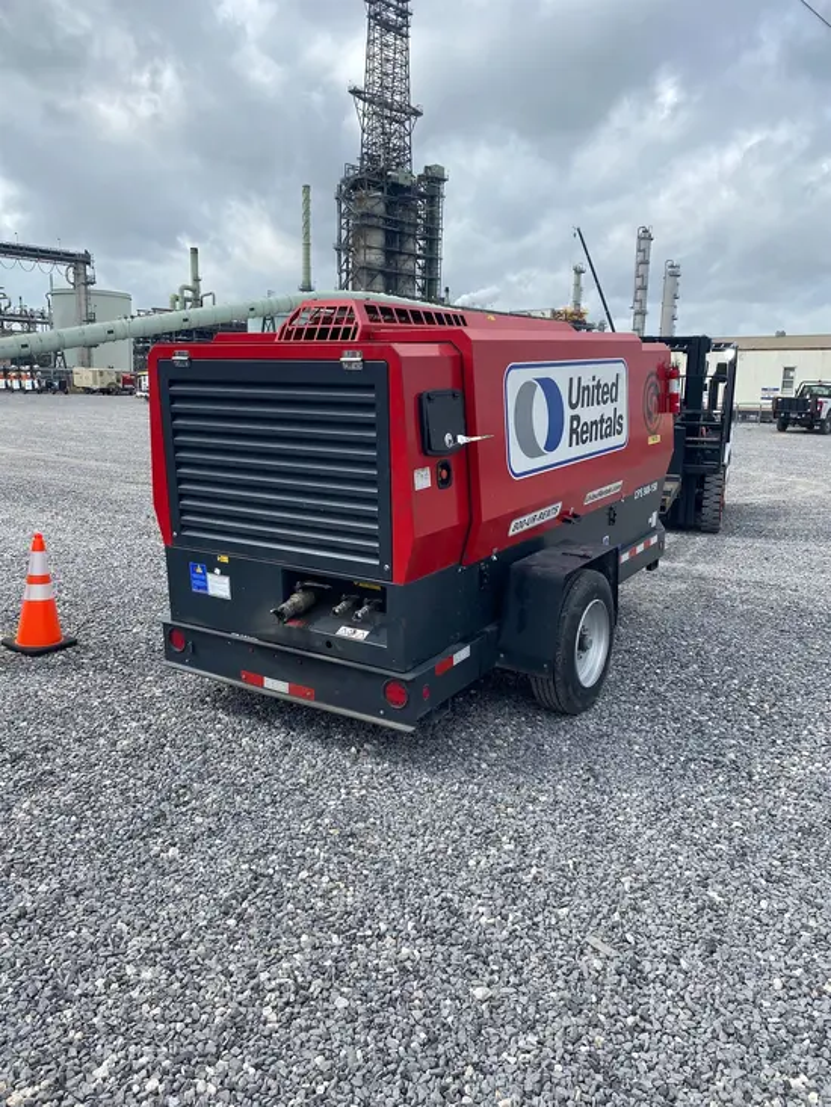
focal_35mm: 26
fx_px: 832
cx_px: 416
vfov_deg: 67.3
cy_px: 554
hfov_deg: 53.1
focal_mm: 4.25
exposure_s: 1/2513
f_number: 1.8
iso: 32
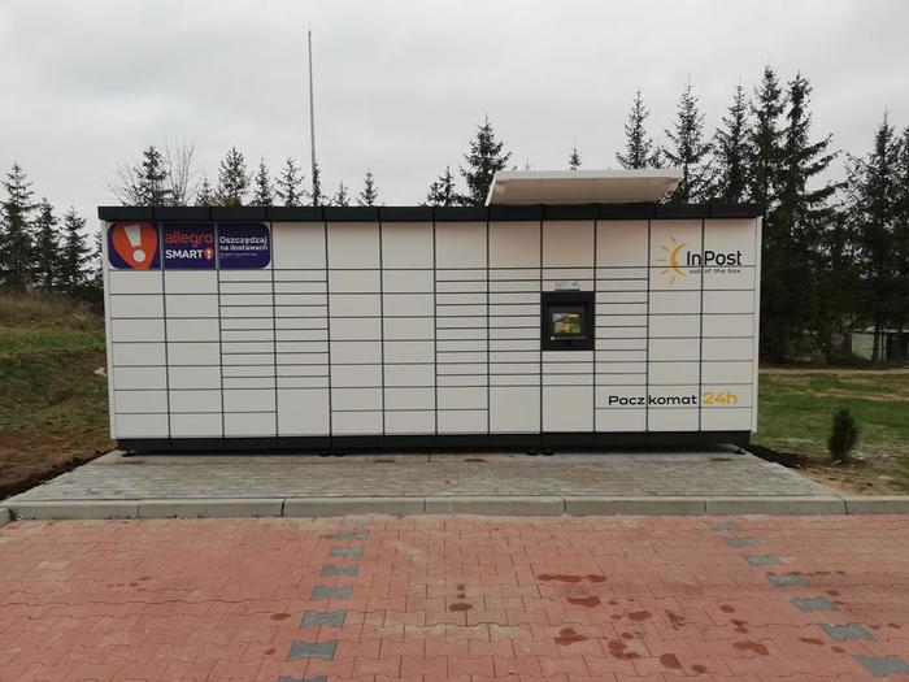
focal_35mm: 26
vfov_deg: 53.1
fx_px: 683
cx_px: 454
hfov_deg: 67.3
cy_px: 341
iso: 100
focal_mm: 3.81
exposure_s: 1/50
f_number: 2.2
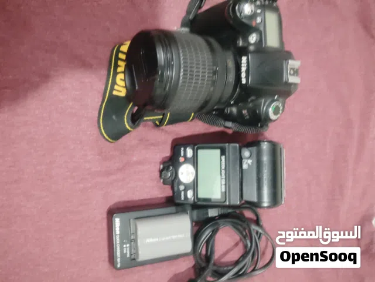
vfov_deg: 48.2
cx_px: 188
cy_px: 141
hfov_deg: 61.7
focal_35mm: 29
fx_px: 314
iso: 988
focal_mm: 4.25
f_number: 1.8
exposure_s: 1/16.7
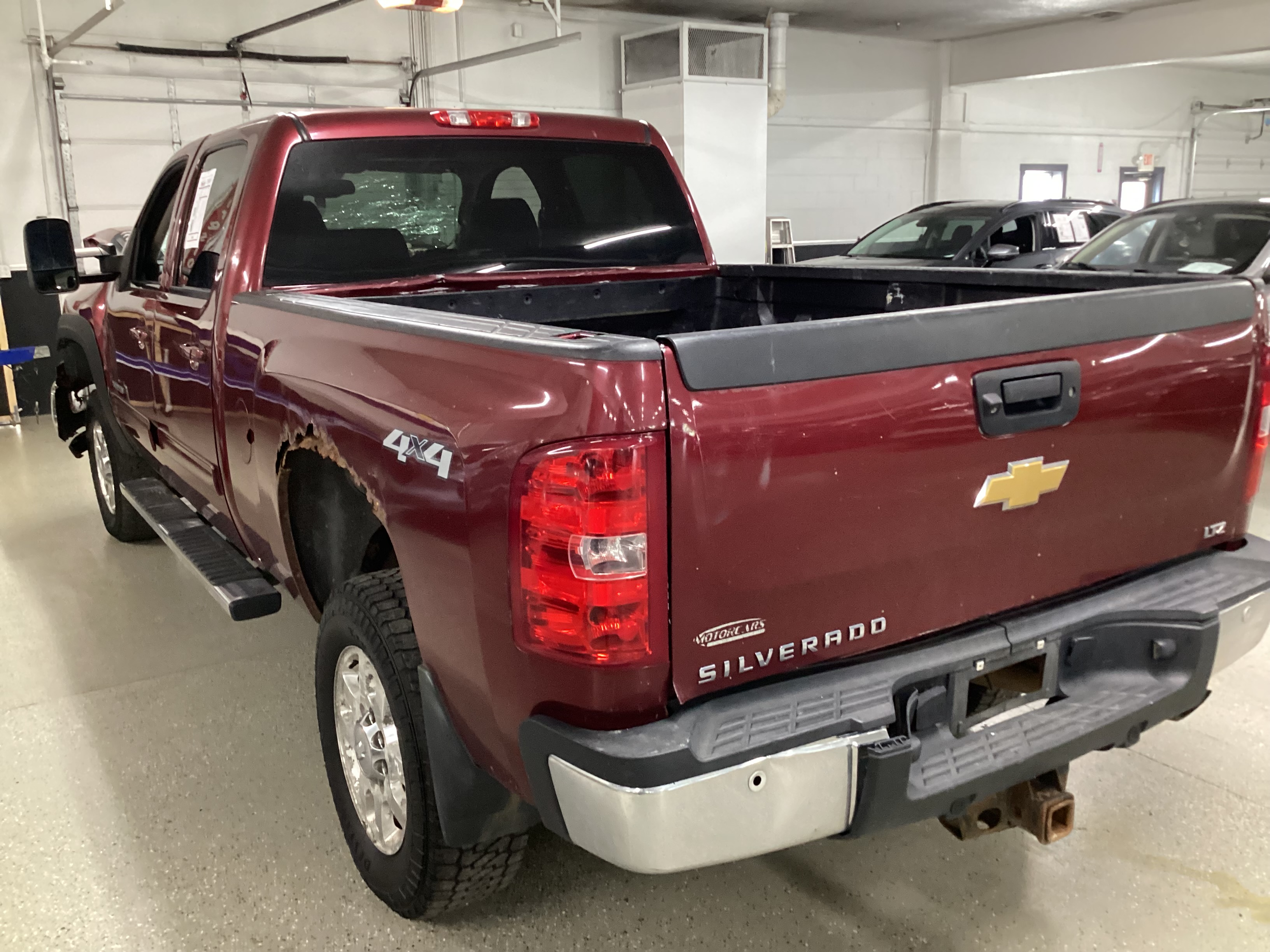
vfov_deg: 45.4
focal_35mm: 31
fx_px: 1137
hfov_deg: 58.4
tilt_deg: -14.8
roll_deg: +0.8
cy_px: 476
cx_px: 635
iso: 400
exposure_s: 1/33
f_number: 2.4
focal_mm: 3.3
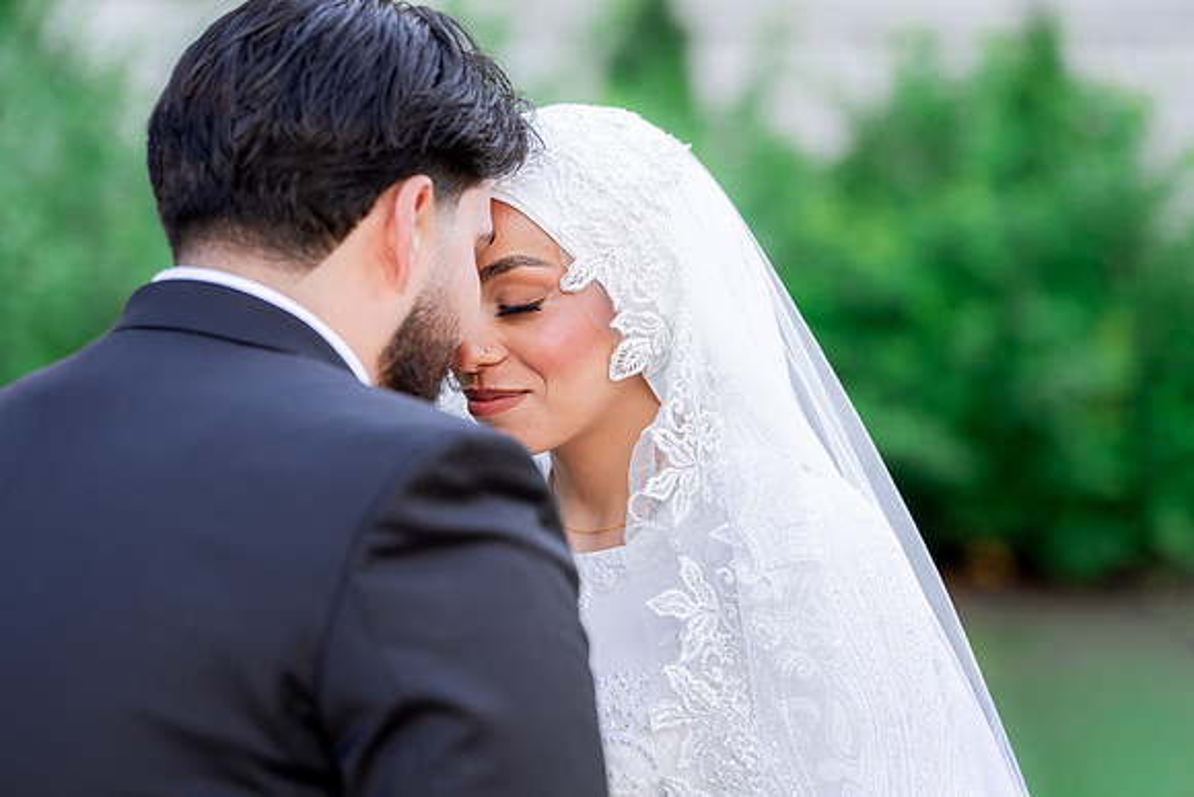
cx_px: 597
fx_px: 3052
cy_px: 398
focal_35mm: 92
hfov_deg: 22.1
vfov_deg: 14.9
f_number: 2.5
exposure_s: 1/1000
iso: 200
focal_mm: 92
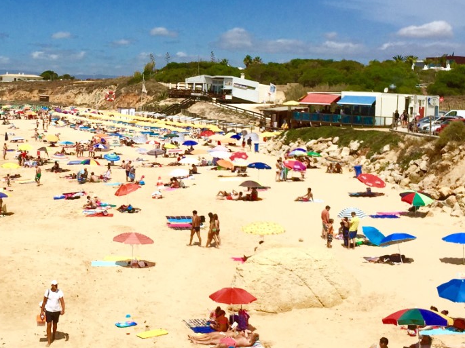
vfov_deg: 23.8
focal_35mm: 61
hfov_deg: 31.1
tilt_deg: +0.5
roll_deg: -3.3
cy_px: 104
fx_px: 819
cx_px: 113
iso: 32
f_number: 2.2
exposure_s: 1/4950
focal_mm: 4.15
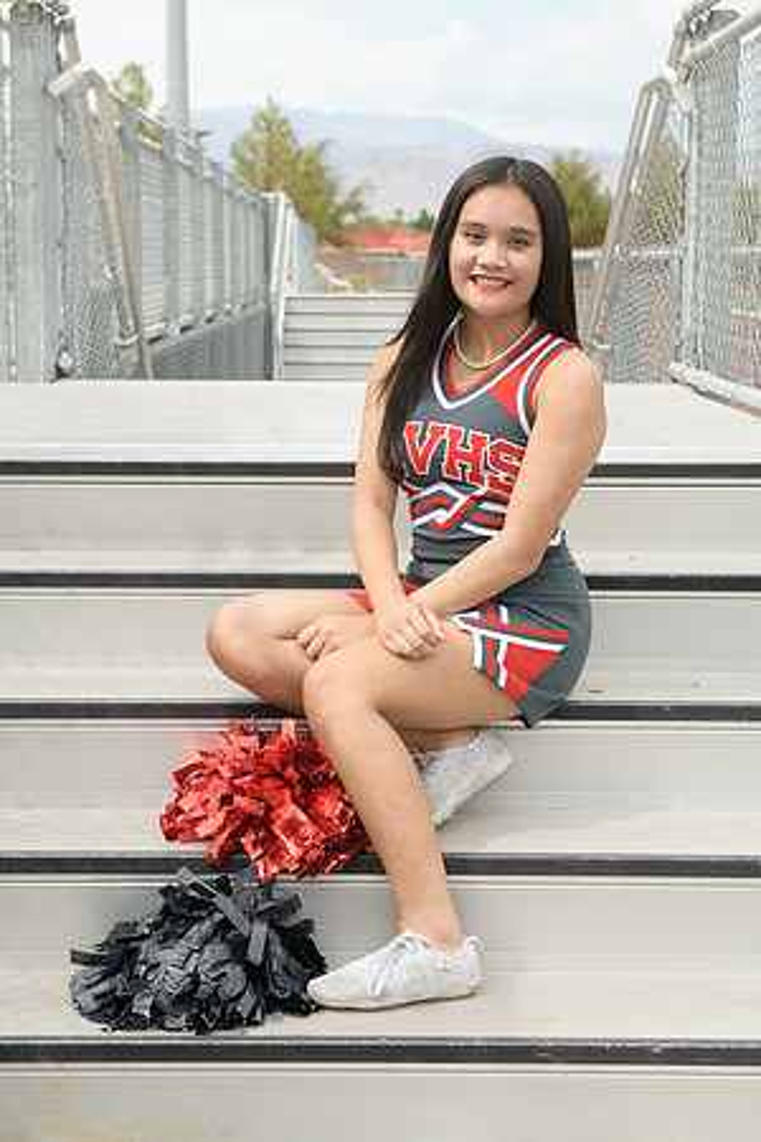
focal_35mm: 66
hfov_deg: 20.6
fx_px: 2093
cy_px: 571
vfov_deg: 30.5
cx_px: 380
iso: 800
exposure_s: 1/1250
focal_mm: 66
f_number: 5.6
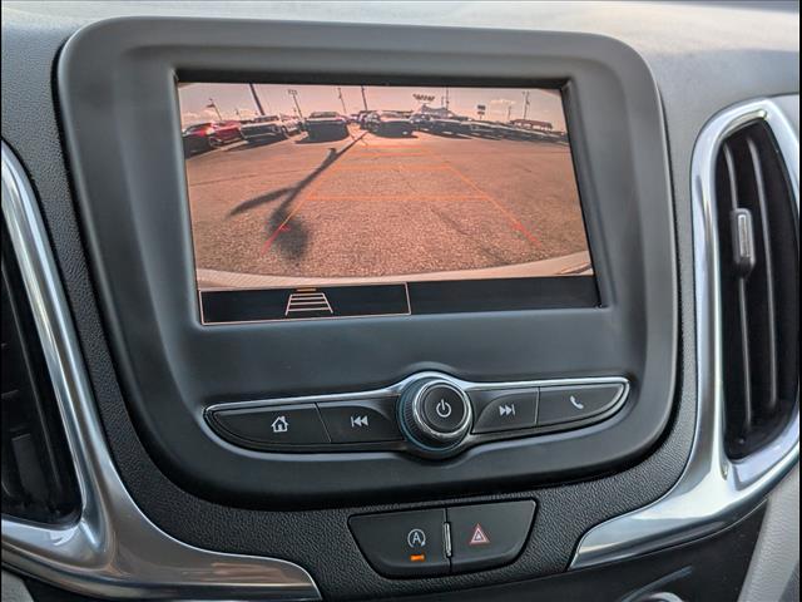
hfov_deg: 38.9
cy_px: 301
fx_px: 1135
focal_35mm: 49
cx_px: 401
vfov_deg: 29.7
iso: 59
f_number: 1.68
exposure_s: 1/345
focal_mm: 6.9
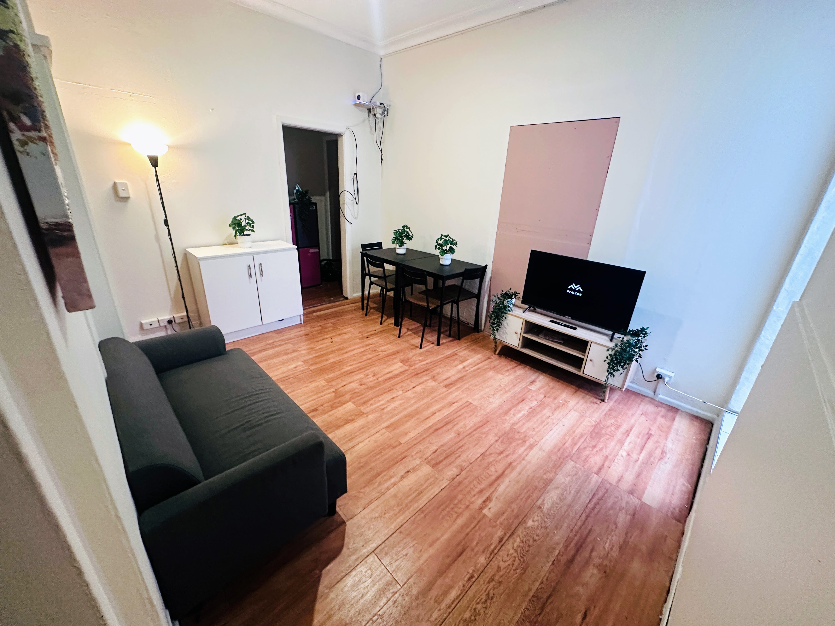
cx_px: 418
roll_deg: -3.5
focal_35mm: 14
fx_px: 338
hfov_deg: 102.1
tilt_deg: -21.4
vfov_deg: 85.7
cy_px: 313
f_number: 2.2
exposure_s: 1/50
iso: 500
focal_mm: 2.22
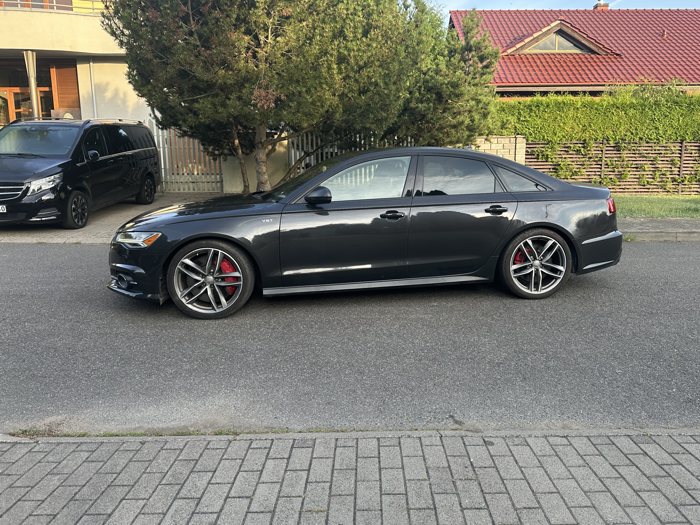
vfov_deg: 51.3
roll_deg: +0.8
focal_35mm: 27
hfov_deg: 65.2
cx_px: 385
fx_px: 546
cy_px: 245
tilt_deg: -9.4
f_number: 1.78
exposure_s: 1/351
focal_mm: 6.86
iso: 80
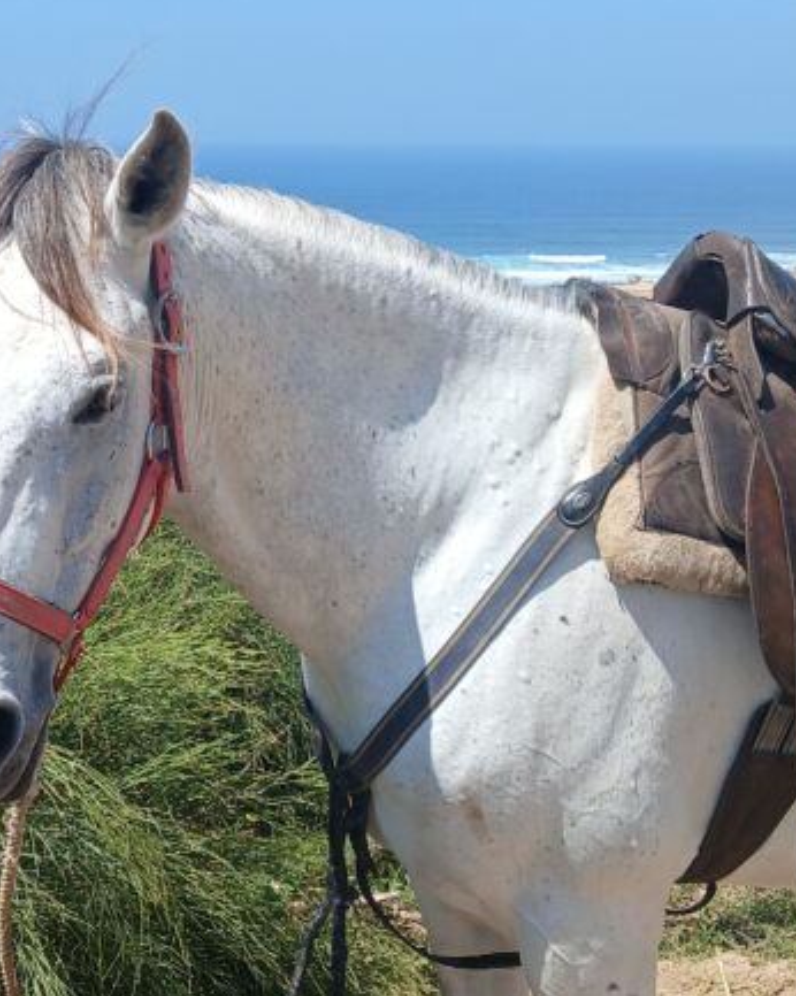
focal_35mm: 60
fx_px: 1768
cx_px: 200
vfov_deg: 31.5
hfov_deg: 25.1
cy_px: 499
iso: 20
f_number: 1.8
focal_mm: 3.98
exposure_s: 1/537
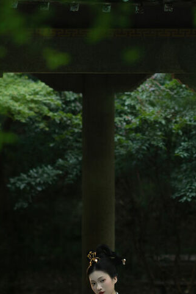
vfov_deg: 7.4
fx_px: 2272
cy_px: 163
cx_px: 212
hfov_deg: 4.9
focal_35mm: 278
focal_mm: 85
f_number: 1.8
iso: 100
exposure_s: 1/40
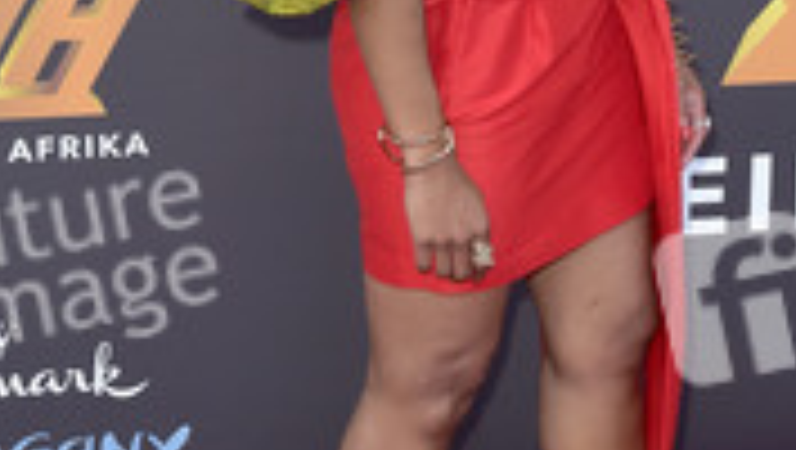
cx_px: 479
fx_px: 1902
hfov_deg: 23.6
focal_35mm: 90
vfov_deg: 13.4
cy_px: 54
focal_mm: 38
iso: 160
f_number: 7.1
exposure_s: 1/250
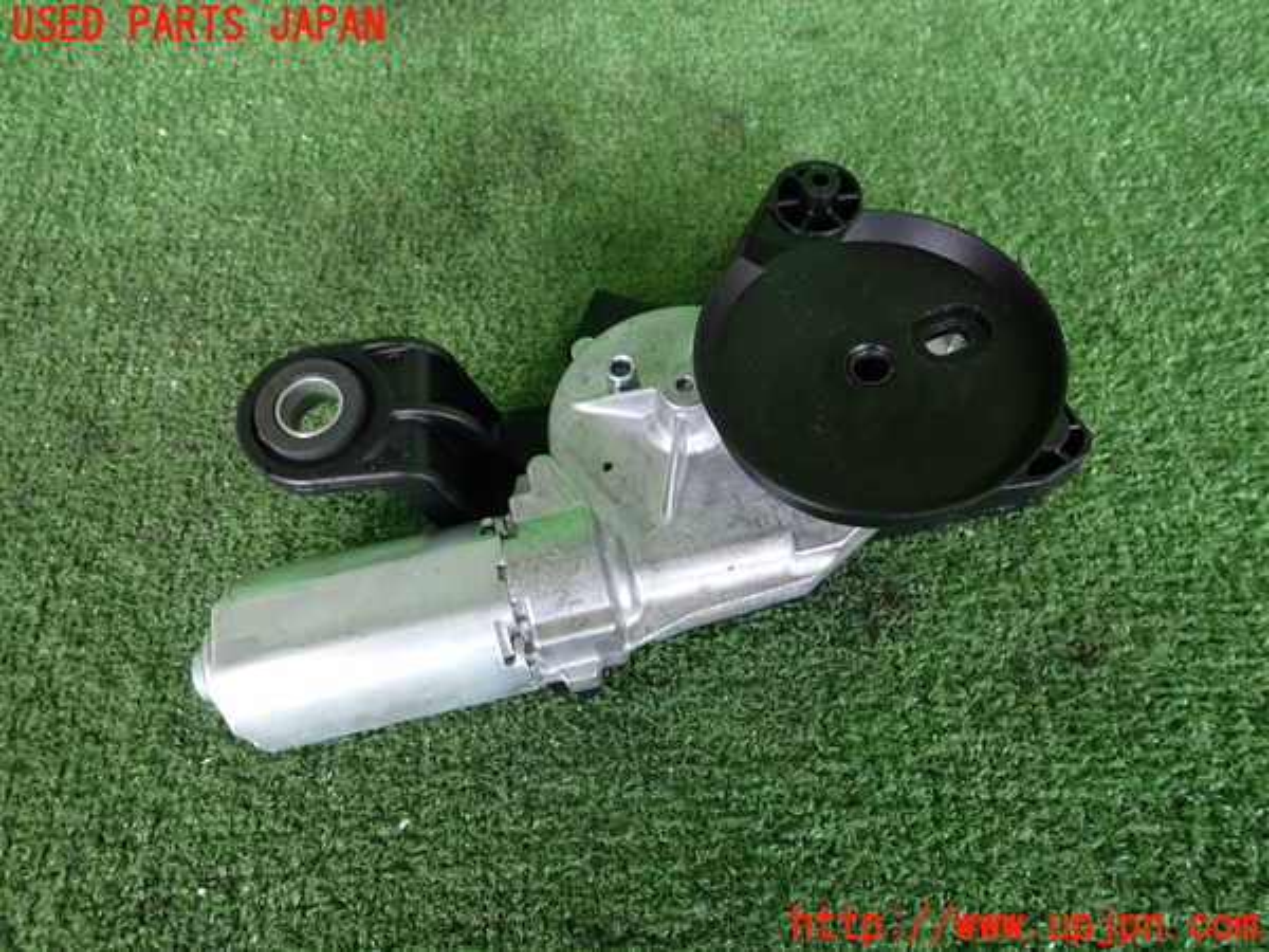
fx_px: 916
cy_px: 476
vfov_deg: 54.9
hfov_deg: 69.4
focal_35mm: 25
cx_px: 634
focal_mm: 4.5
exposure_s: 1/50
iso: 200
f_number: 2
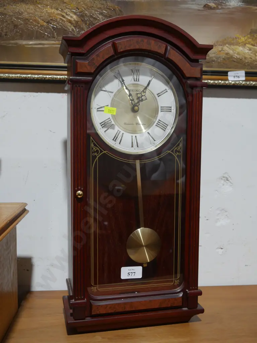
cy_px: 172
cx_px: 128
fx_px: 396
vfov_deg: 46.8
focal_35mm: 40
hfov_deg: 36.0
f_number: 5
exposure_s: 1/60
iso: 500
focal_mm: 20
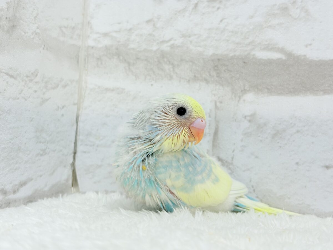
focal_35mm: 52
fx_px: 500
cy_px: 125
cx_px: 166
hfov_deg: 36.8
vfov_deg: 28.0
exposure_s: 1/100
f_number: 1.6
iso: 50
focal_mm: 5.96
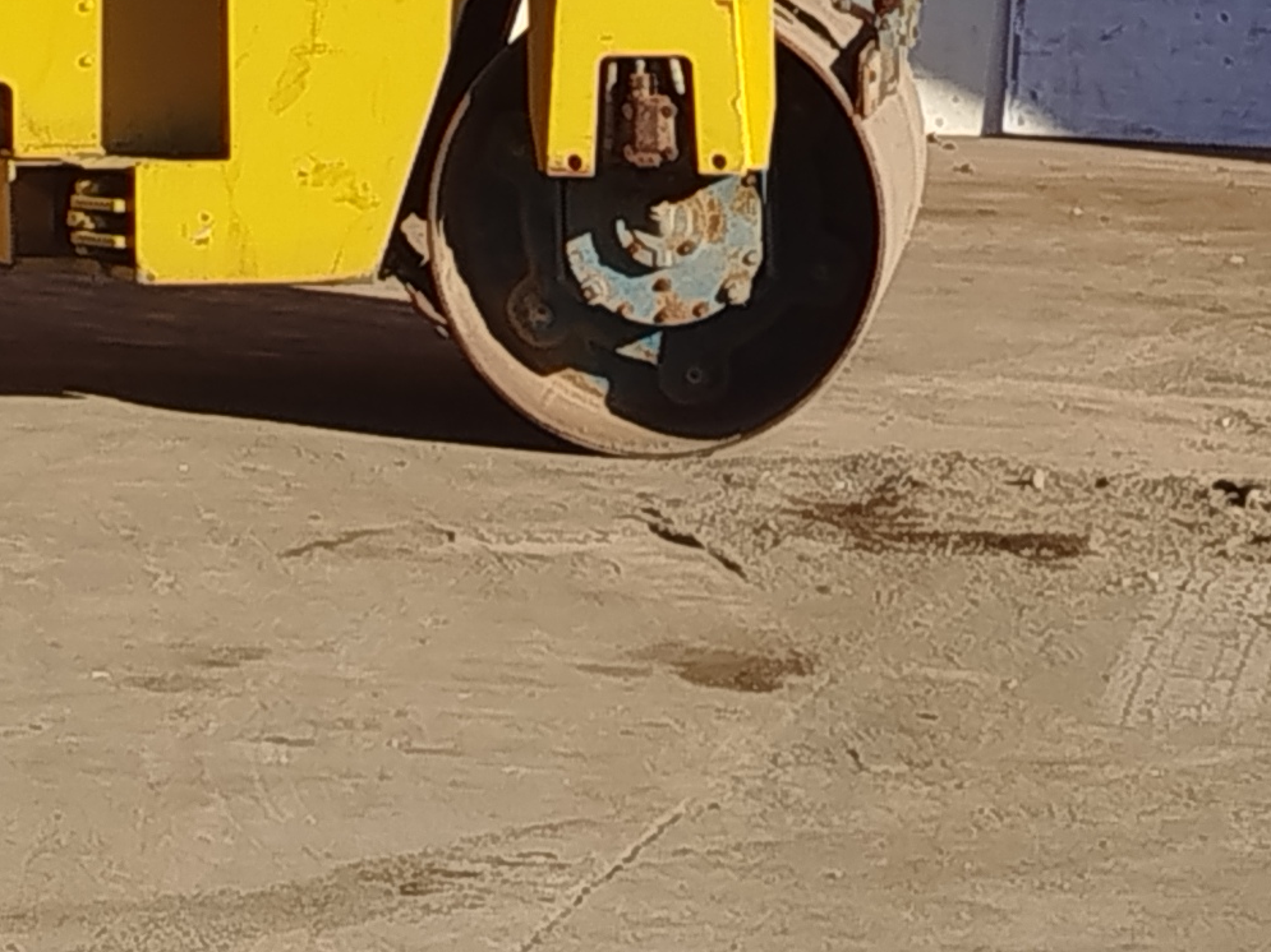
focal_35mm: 201
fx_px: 7379
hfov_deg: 9.8
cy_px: -739
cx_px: 590
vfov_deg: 7.2
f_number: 1.7
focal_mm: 5.31
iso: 50
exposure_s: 1/1063
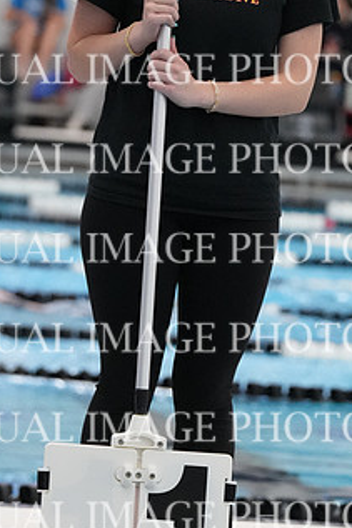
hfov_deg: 3.9
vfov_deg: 5.9
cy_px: 203
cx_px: 218
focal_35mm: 348
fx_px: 5109
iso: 6400
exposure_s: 1/1250
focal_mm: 127
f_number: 4
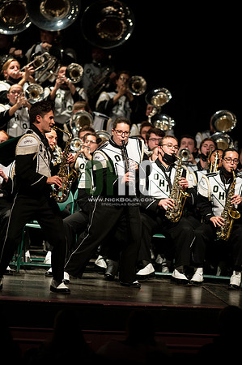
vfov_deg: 6.9
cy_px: 182
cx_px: 121
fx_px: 3032
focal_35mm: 300
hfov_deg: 4.6
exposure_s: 1/500
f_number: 2.8
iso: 3200
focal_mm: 300
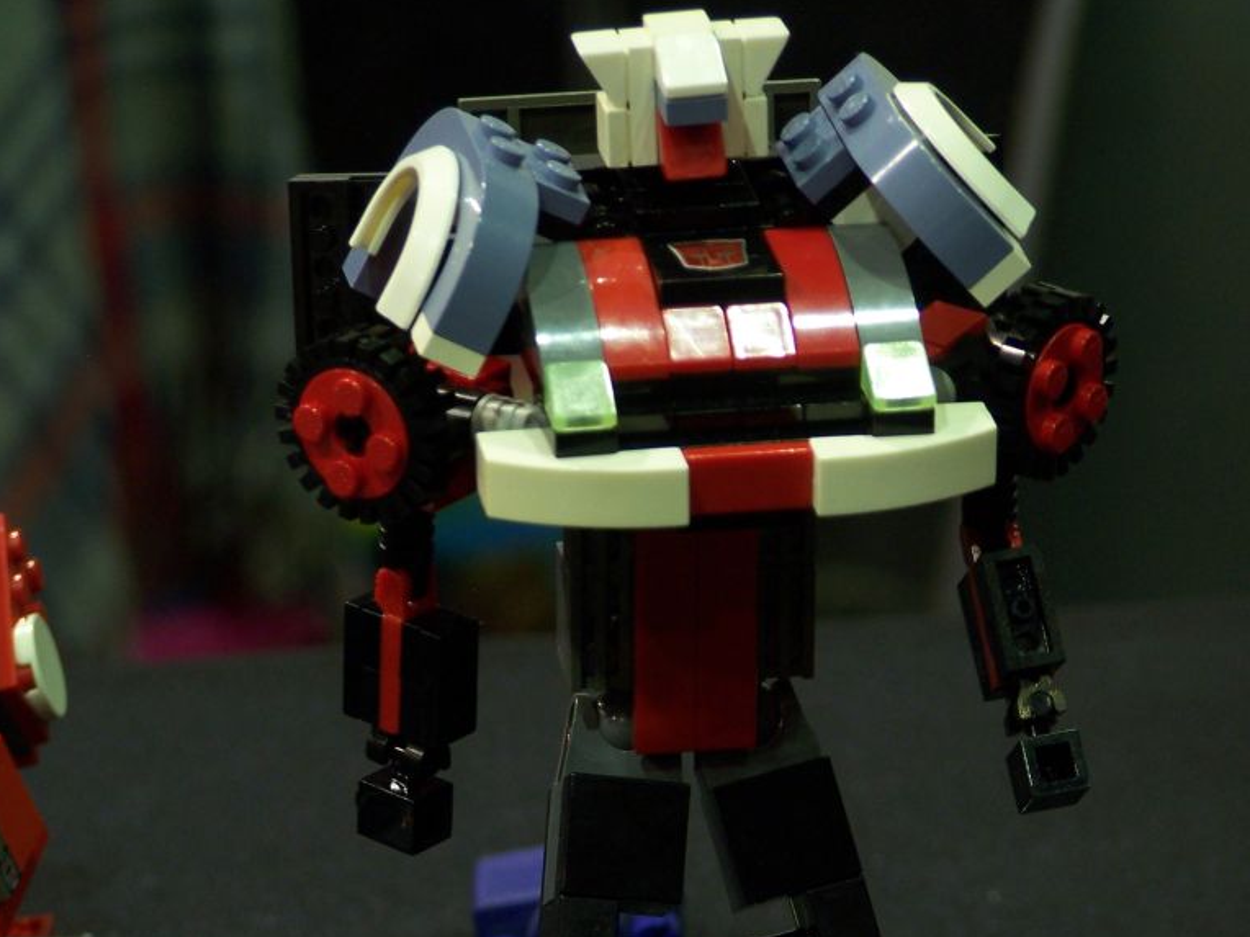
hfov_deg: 9.3
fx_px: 7692
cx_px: 623
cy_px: 721
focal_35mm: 213
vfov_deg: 7.0
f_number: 3.2
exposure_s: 1/2
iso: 80
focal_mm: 26.4
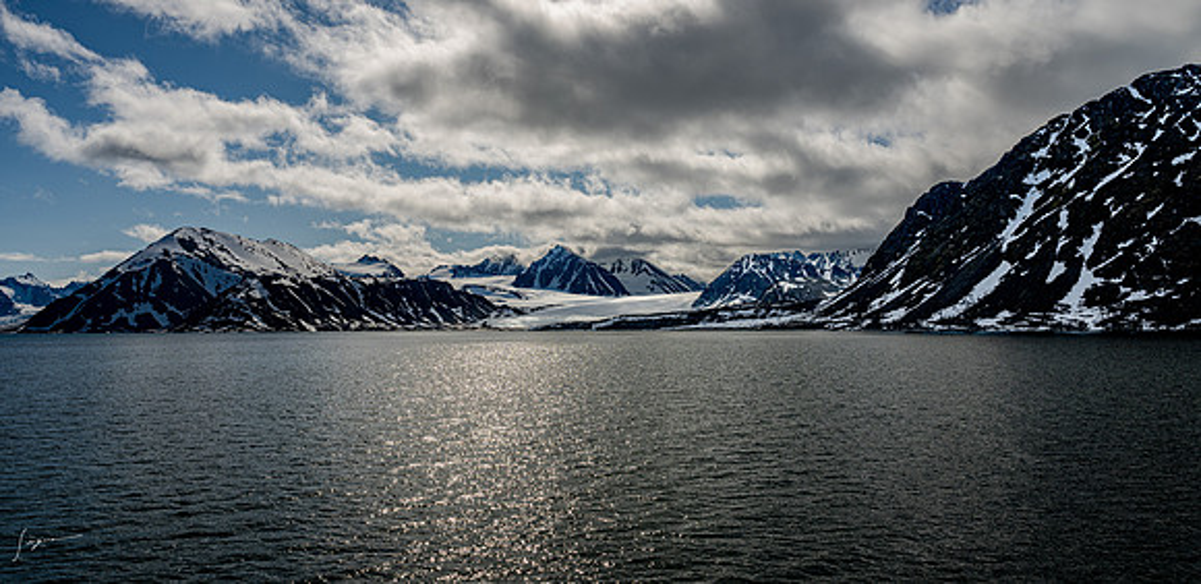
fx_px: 867
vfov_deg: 37.2
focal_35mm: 28
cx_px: 600
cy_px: 277
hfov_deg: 69.4
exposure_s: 1/320
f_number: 9
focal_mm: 25.5
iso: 160
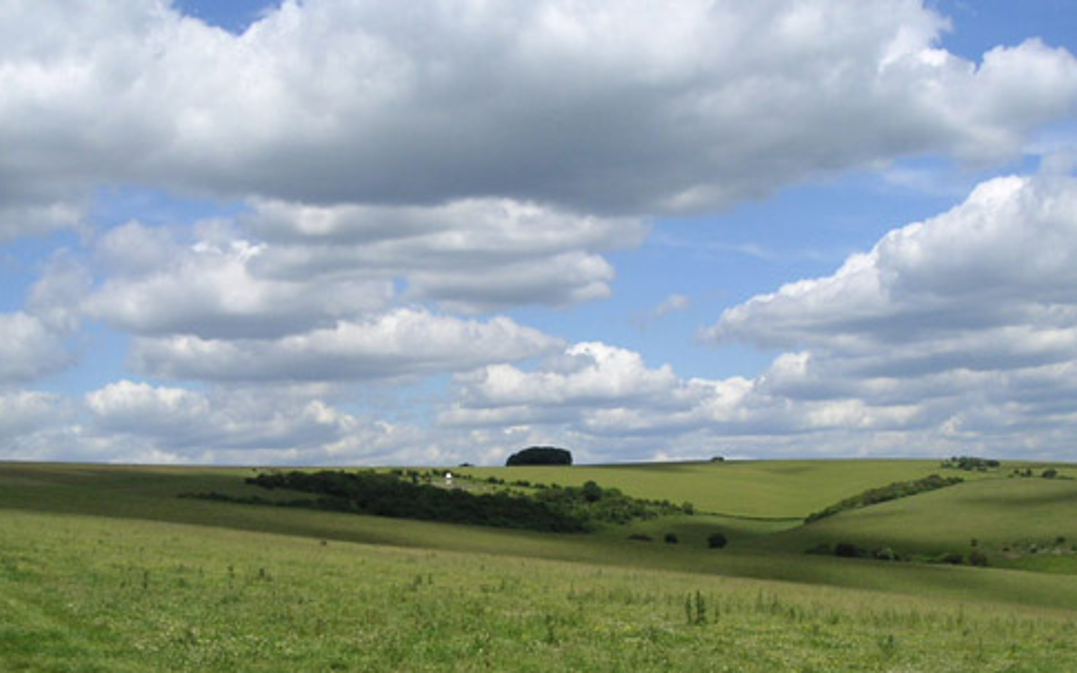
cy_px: 453
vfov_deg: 23.8
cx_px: 515
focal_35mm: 54
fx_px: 1585
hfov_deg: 37.5
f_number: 6.7
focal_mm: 6
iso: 50
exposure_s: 1/350
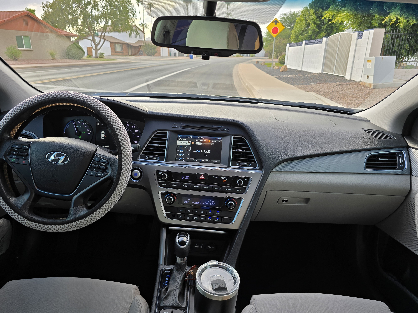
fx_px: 278
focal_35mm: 23
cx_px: 209
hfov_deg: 73.9
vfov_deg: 58.9
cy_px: 156
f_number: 1.7
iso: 25
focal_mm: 6.3
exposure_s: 1/180
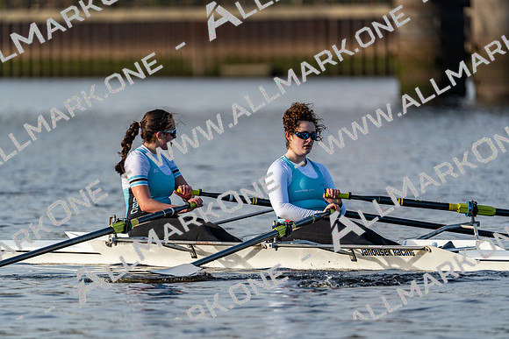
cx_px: 254
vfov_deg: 2.3
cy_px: 170
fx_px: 8485
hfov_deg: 3.4
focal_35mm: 600
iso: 800
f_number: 6.3
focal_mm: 600
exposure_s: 1/2000
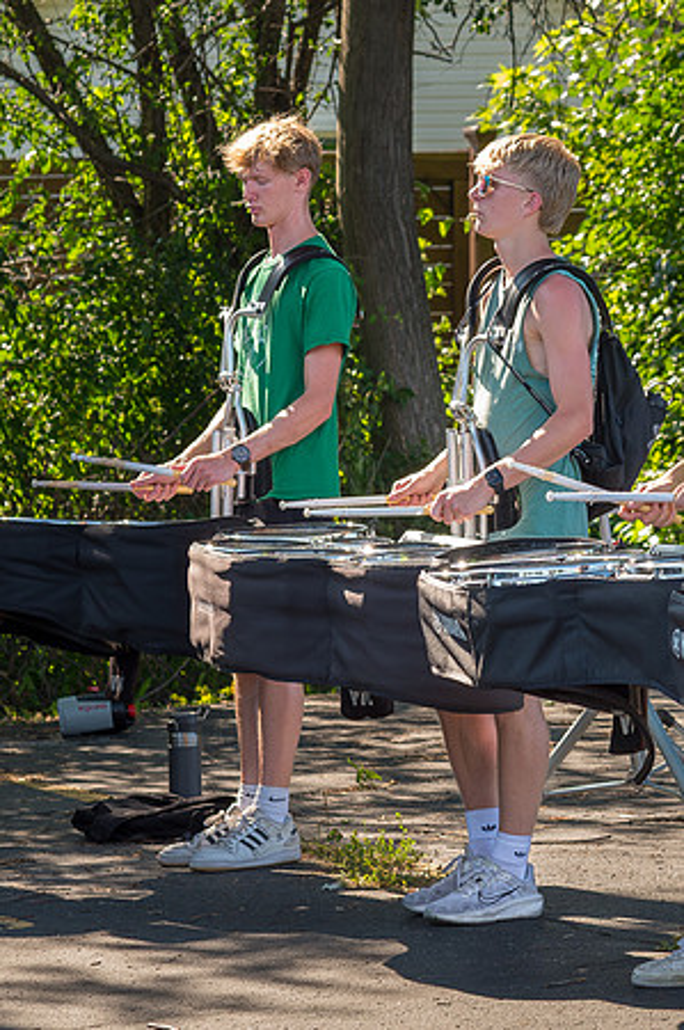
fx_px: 5321
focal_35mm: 186
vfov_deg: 11.0
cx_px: 733
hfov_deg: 7.3
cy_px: 422
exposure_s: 1/400
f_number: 5.6
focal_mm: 86
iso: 1250
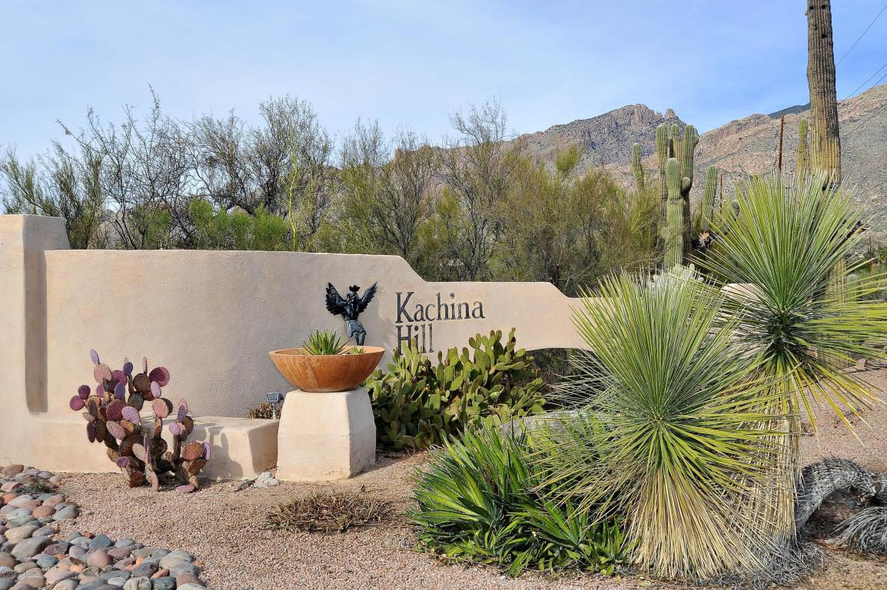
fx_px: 862
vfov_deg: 37.8
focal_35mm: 35
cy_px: 295
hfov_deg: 54.5
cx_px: 444
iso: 320
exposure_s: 1/320
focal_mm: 35
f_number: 13
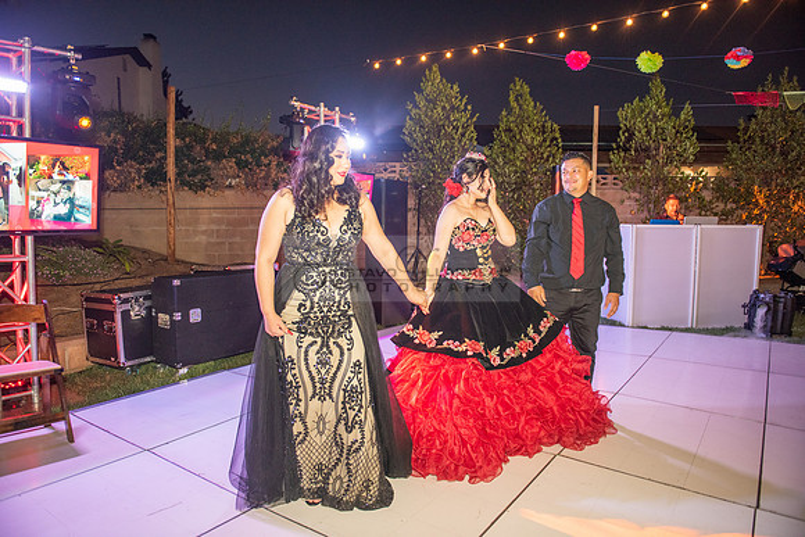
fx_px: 537
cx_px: 402
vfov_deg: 53.2
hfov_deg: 73.7
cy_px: 268
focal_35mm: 24
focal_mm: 24
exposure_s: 1/100
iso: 1600
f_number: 3.2
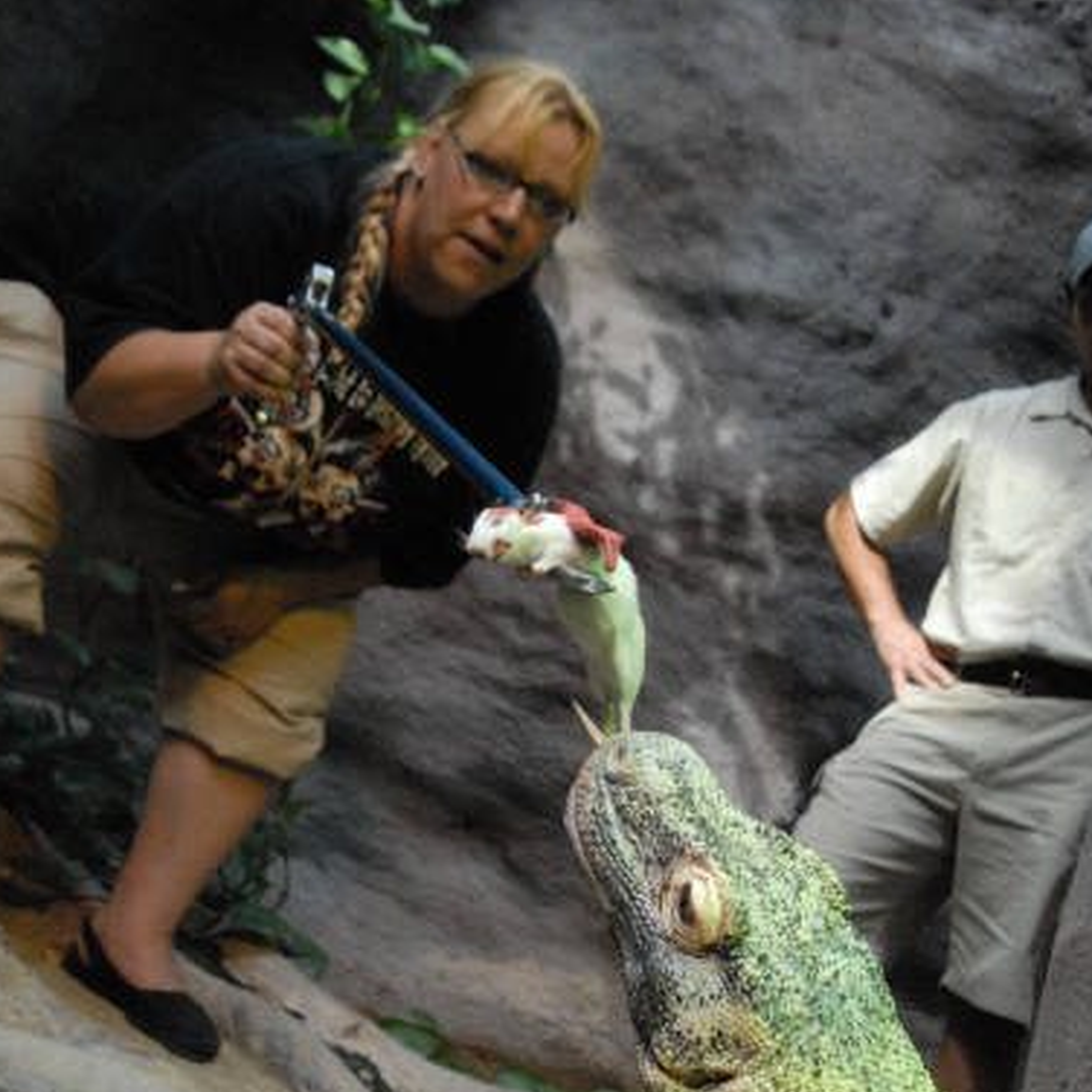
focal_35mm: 57
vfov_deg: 29.4
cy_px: 868
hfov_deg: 30.0
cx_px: 569
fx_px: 2034
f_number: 6.3
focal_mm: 28
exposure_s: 1/160
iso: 1600
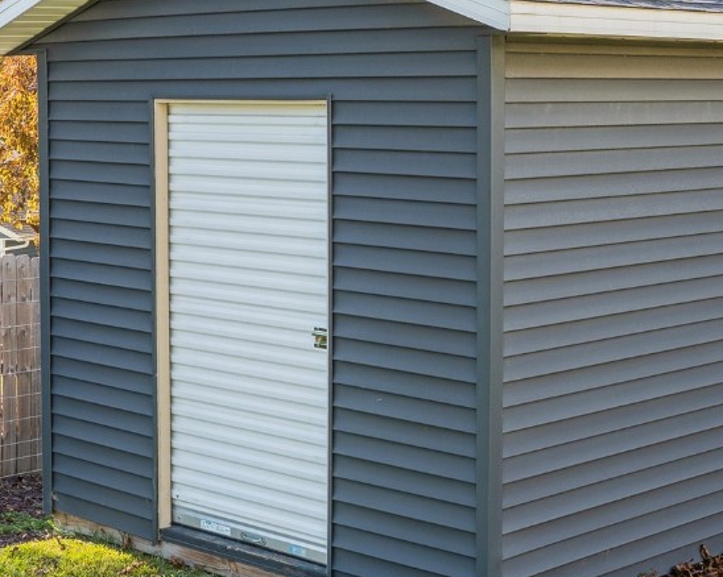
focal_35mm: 73
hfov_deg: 26.0
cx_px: 441
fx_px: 1561
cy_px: 246
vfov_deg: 21.0
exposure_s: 1/15
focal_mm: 25
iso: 160
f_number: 9
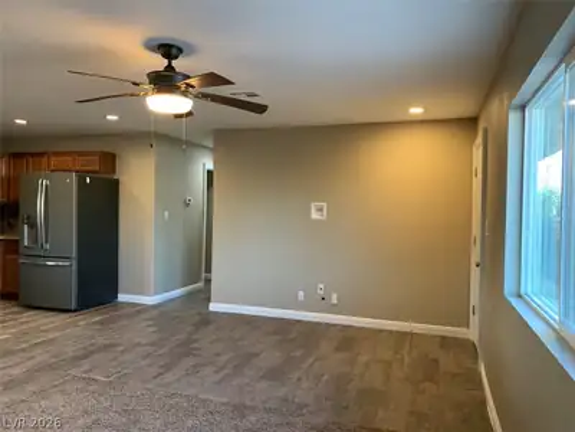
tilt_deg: -0.1
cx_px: 288
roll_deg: -2.4
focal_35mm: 26
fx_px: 432
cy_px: 216
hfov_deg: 67.3
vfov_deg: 53.1
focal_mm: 4.25
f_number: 1.8
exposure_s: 1/60
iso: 200
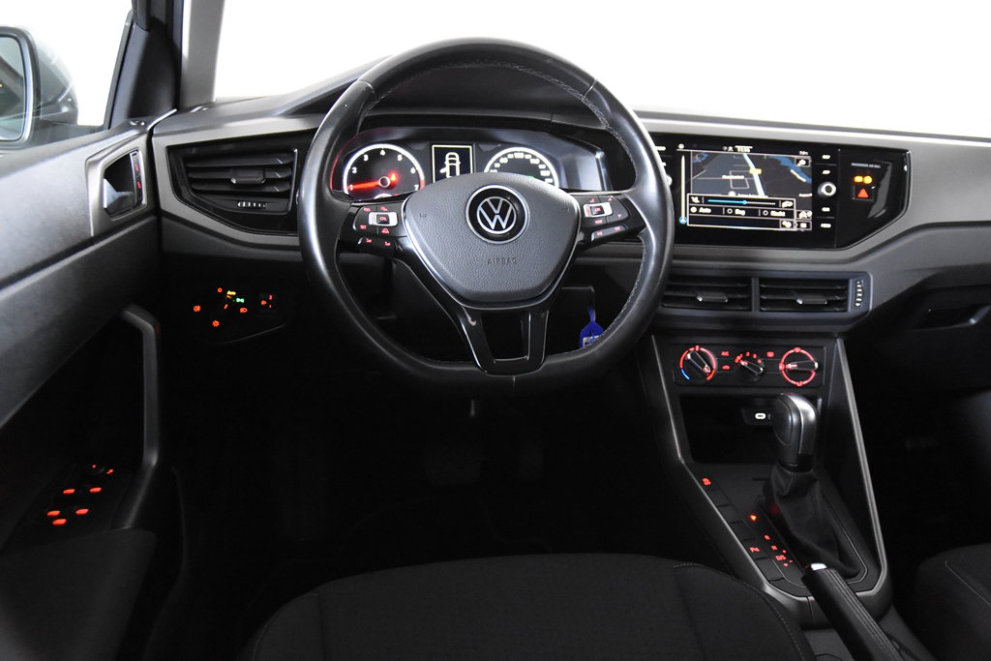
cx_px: 496
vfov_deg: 40.0
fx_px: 908
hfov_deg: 57.2
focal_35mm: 33
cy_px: 330
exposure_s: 1/30
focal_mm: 22
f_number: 3
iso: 7200
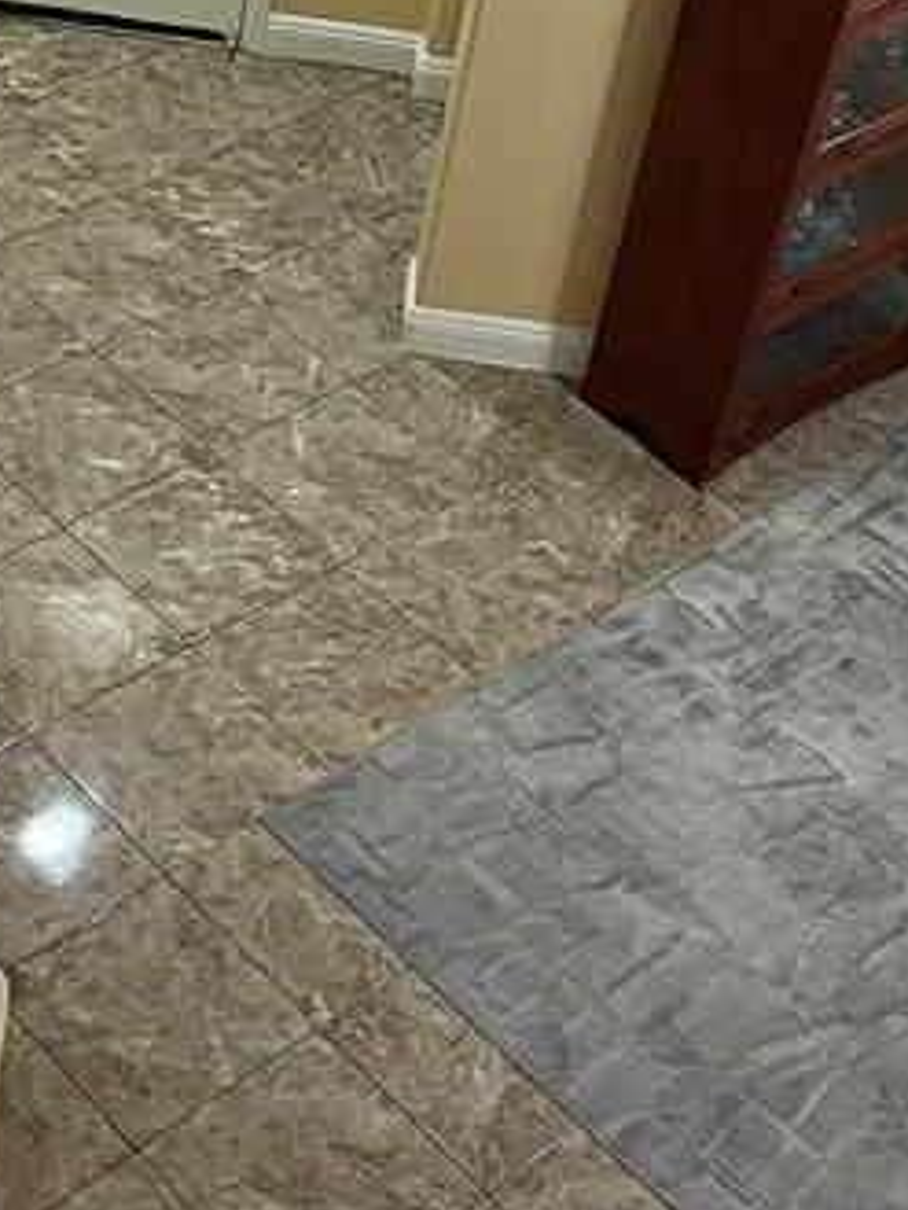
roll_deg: -7.8
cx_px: 239
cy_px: 335
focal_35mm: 81
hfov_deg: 18.1
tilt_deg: -39.5
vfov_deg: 23.9
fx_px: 2831
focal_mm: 4.2
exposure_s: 1/60
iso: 250
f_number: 1.6
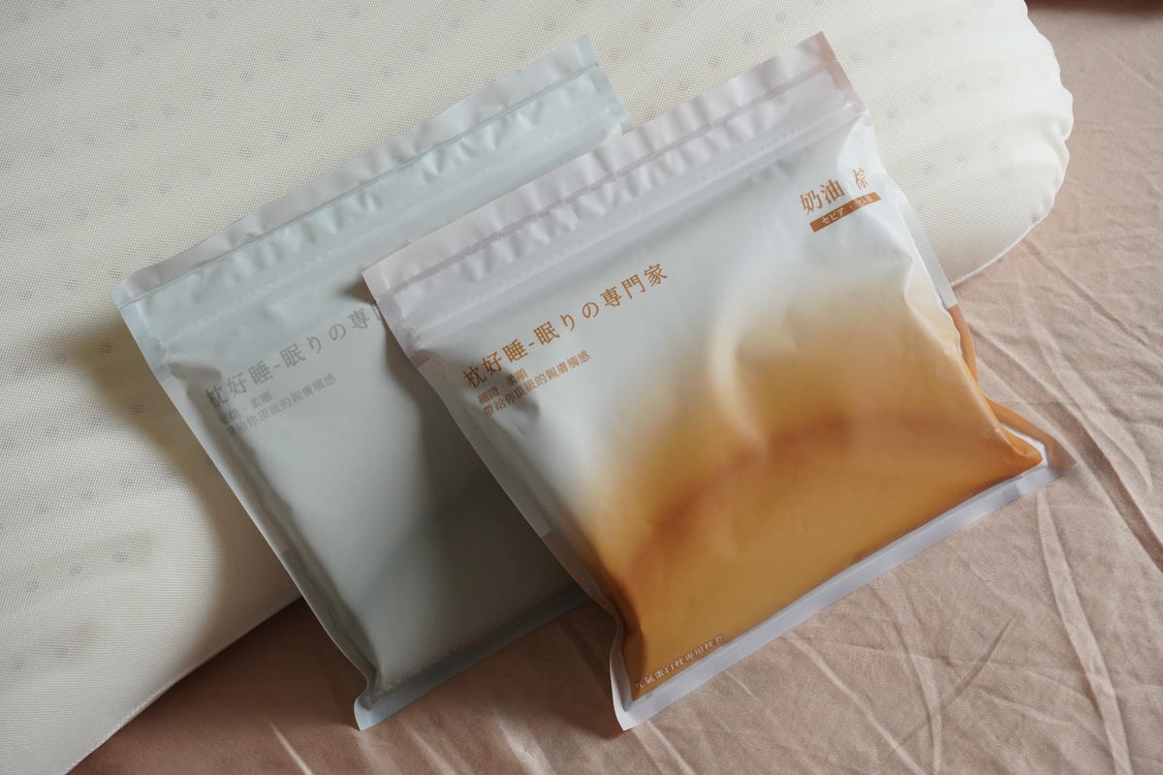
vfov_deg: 24.4
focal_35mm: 56
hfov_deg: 35.9
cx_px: 582
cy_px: 388
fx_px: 1793
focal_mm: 37
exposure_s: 1/125
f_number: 8
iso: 1600
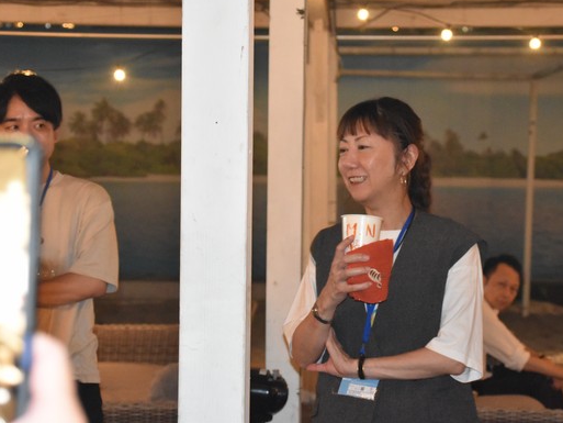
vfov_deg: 18.2
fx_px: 1318
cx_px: 305
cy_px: 204
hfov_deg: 24.1
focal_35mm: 81
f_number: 4.8
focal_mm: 48
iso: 6400
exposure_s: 1/60
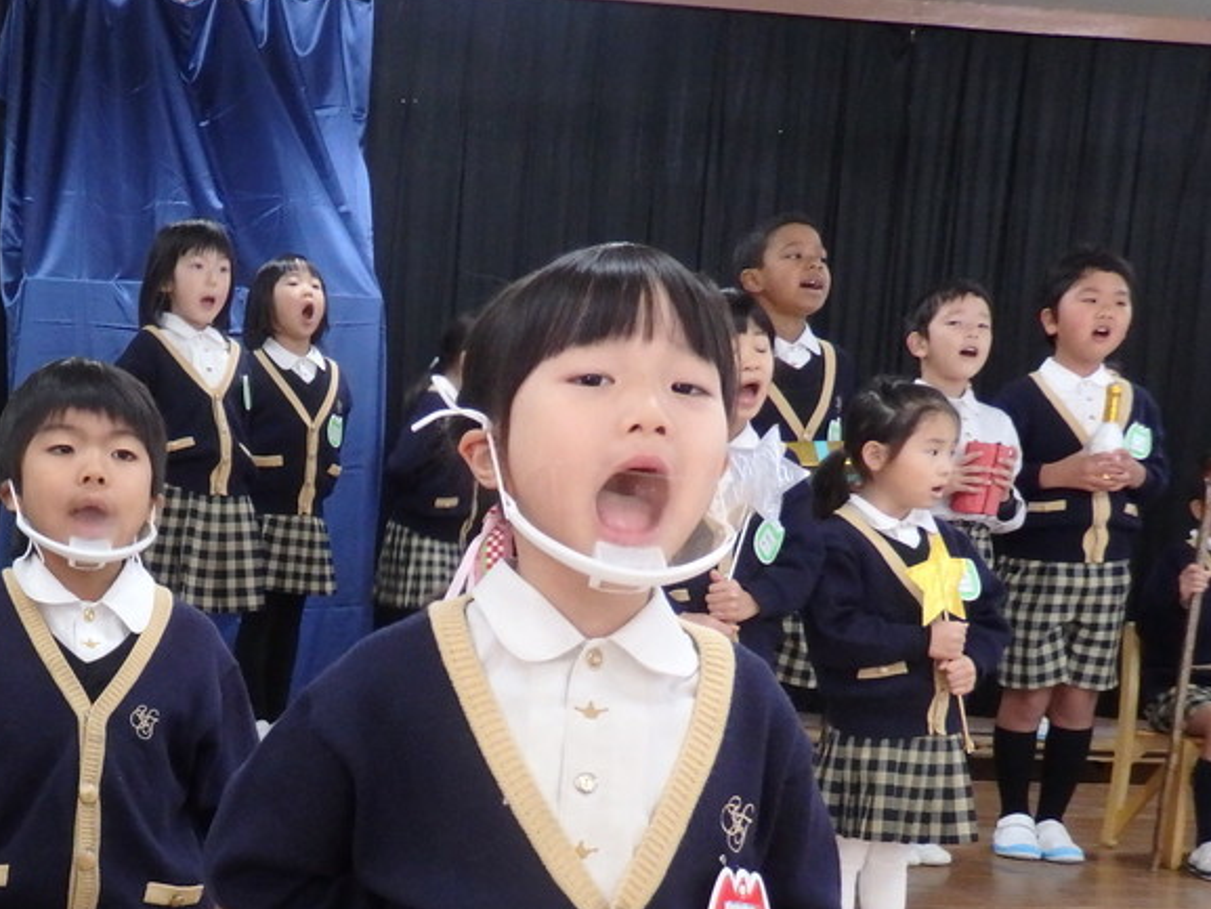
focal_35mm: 52
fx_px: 1820
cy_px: 781
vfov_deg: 27.2
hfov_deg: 35.3
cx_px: 189
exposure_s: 1/30
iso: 500
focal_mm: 4.5
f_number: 3
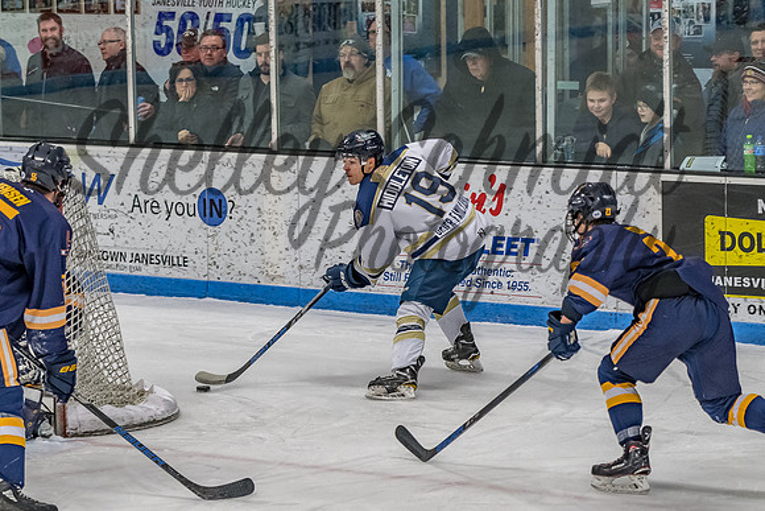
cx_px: 393
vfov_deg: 8.1
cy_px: 238
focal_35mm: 170
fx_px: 3615
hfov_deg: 12.1
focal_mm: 100
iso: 1600
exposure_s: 1/800
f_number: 3.2
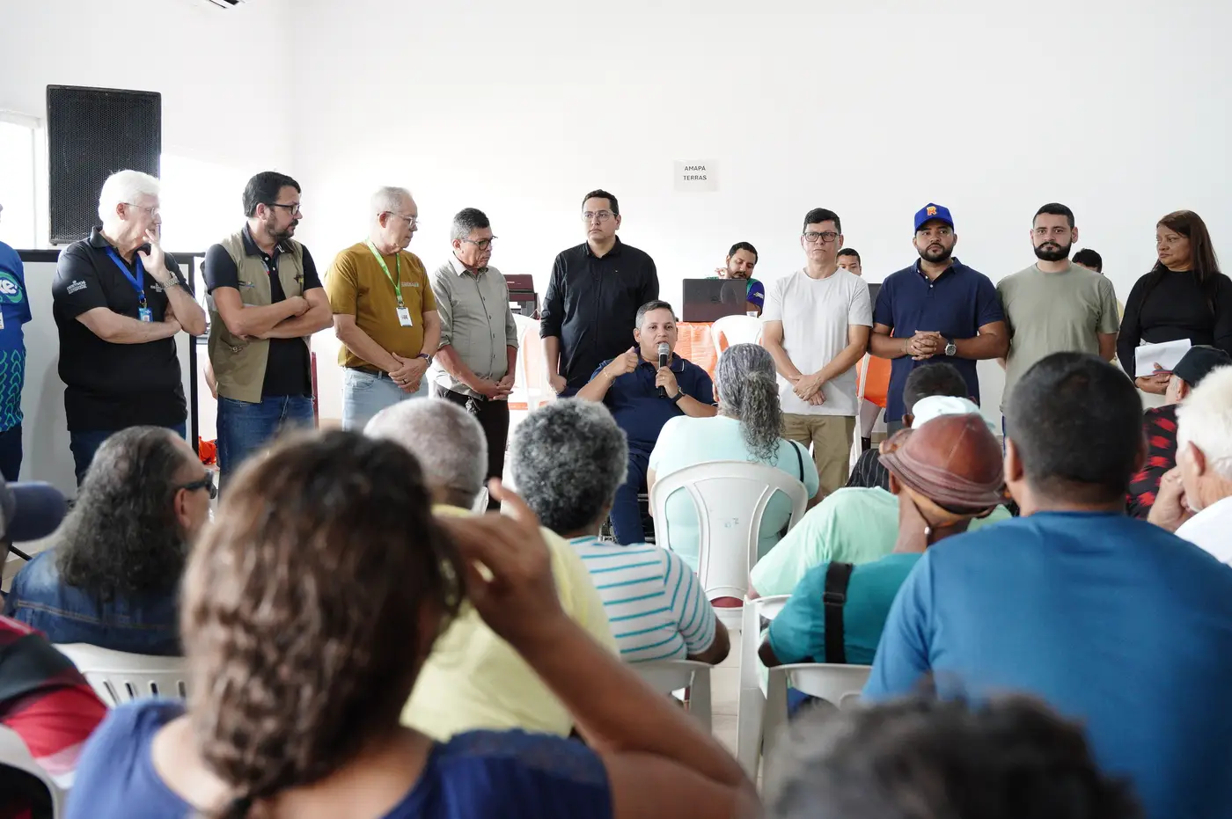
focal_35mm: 43
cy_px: 410
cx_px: 616
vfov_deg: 31.1
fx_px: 1470
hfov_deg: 45.5
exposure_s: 1/200
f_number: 3.2
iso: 2000
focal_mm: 28.9
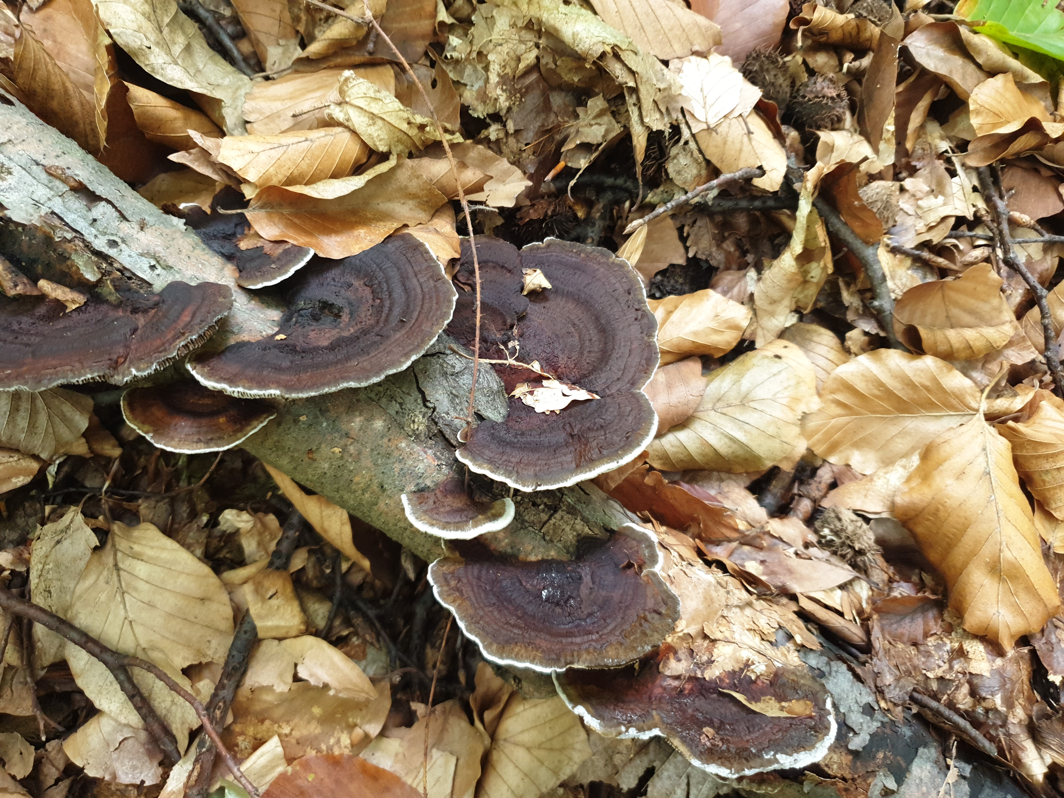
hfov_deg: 67.3
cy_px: 399
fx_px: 799
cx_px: 532
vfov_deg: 53.1
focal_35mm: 26
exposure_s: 1/50
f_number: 1.5
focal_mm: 4.3
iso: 200
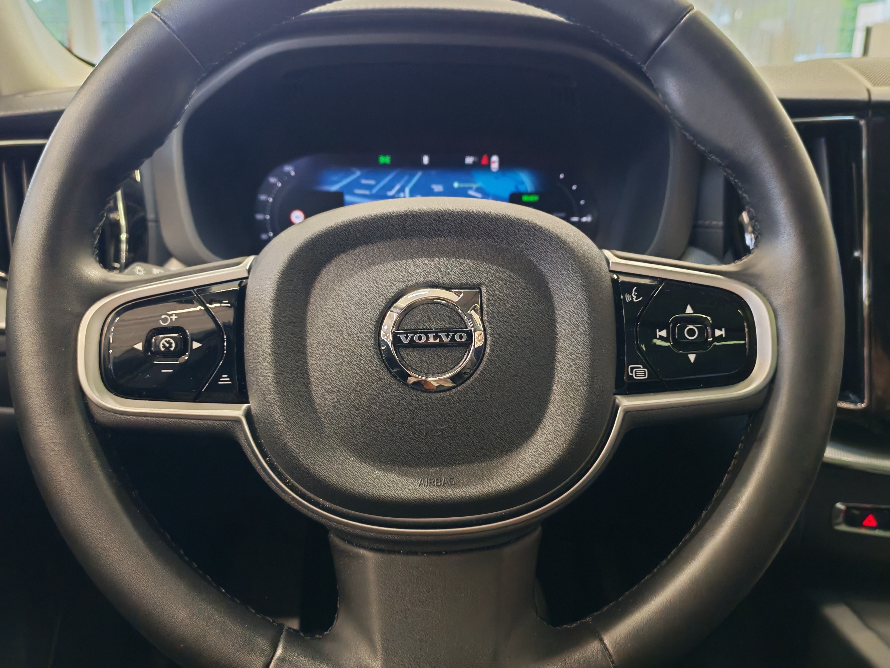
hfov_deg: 56.8
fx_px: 823
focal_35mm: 32
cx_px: 445
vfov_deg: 44.2
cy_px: 334
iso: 1250
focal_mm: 6.12
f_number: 1.9
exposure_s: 1/100
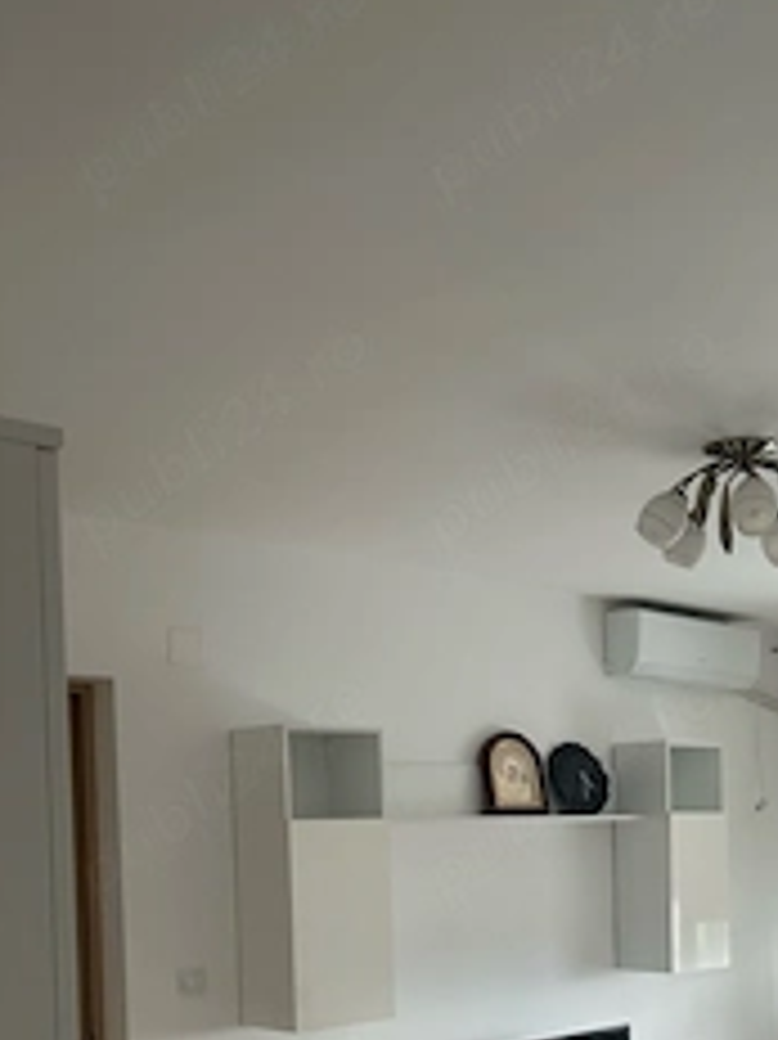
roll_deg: +1.8
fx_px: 1350
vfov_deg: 40.3
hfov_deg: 31.0
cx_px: 661
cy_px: 842
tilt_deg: -0.7
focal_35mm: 45
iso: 100
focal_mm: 5.7
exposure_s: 1/121
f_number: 1.5
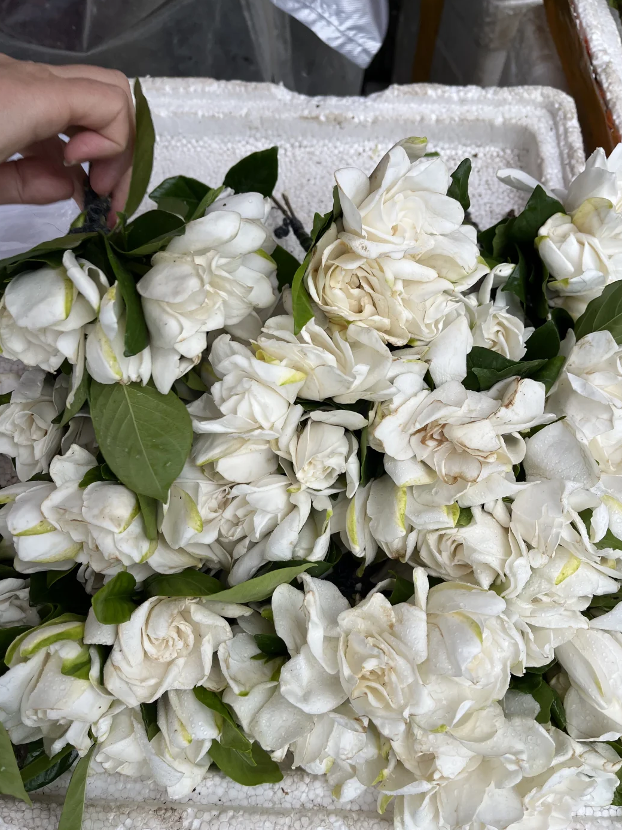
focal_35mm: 27
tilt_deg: -66.4
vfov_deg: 65.3
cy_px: 424
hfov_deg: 51.3
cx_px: 319
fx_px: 647
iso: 50
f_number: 1.6
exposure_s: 1/368
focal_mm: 5.1
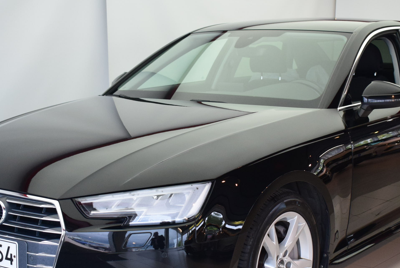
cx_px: 212
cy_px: 185
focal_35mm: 68
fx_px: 754
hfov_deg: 29.7
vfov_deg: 20.0
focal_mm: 29
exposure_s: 1/320
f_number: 4.2
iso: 1600
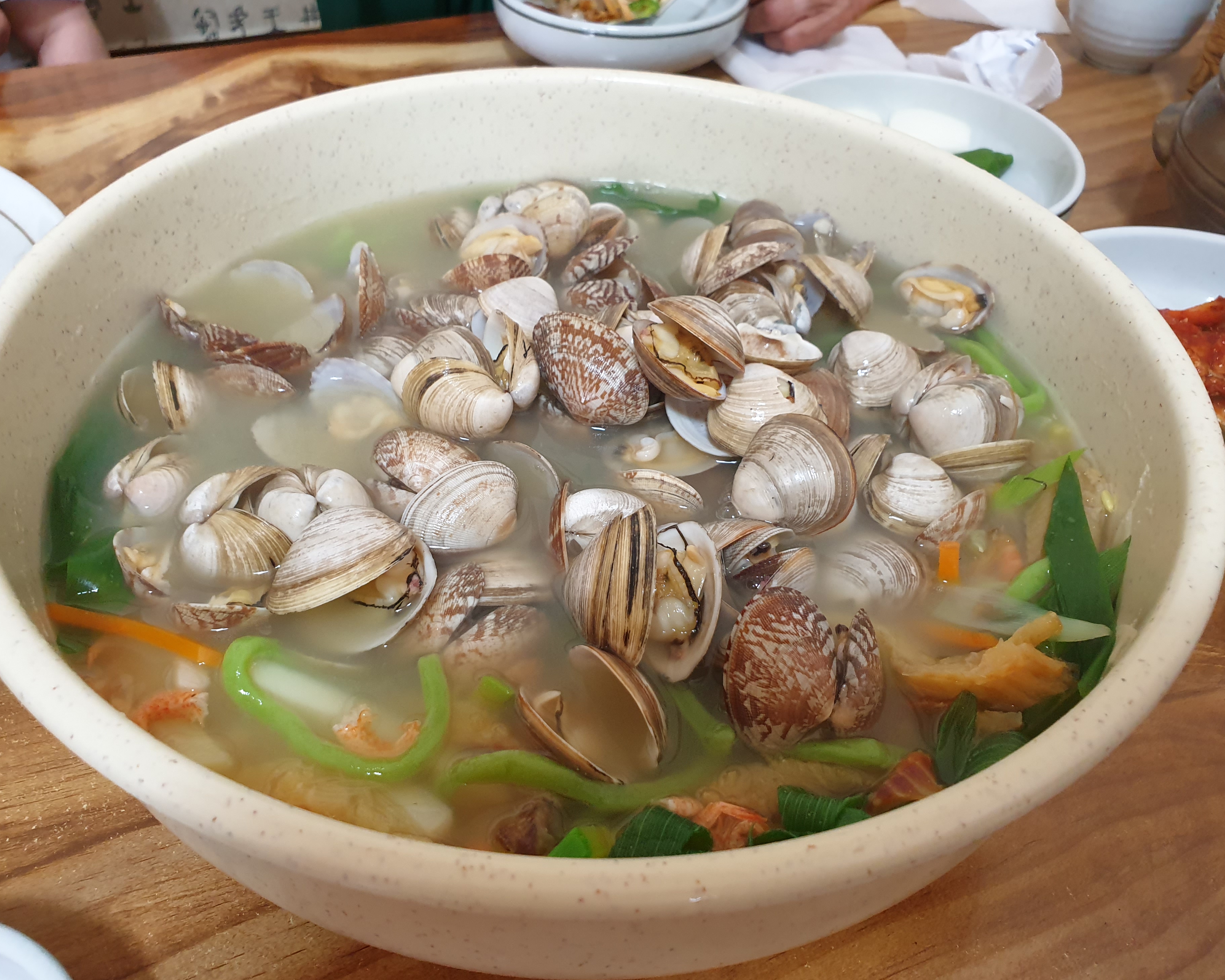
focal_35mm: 28
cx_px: 575
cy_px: 495
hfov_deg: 62.2
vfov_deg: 51.5
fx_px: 1015
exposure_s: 1/24
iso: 250
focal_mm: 4.3
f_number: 2.4
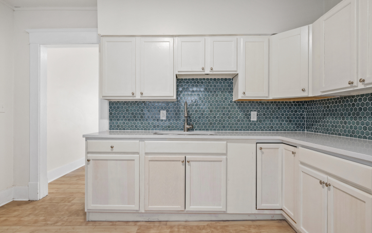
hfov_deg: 86.4
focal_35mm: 20
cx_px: 183
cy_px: 117
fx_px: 198
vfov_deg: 60.9
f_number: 9
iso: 5600
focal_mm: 18.5
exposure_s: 1/20
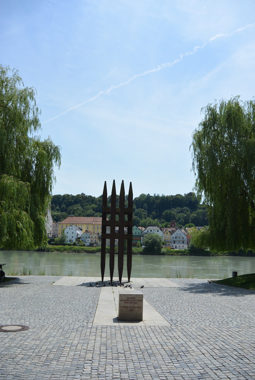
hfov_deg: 45.1
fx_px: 307
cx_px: 128
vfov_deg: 63.6
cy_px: 190
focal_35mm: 29
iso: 100
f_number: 4
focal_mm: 11
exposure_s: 1/1600
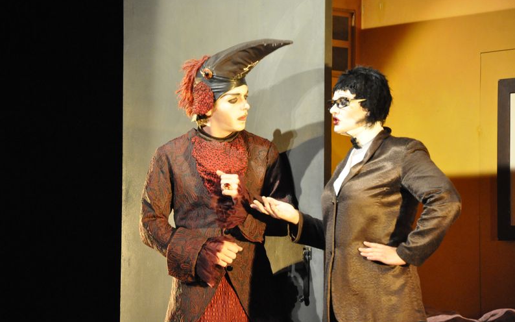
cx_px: 259
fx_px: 2267
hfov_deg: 13.0
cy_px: 159
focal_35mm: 162
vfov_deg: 8.1
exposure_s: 1/90
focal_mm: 105
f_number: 5.6
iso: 3200
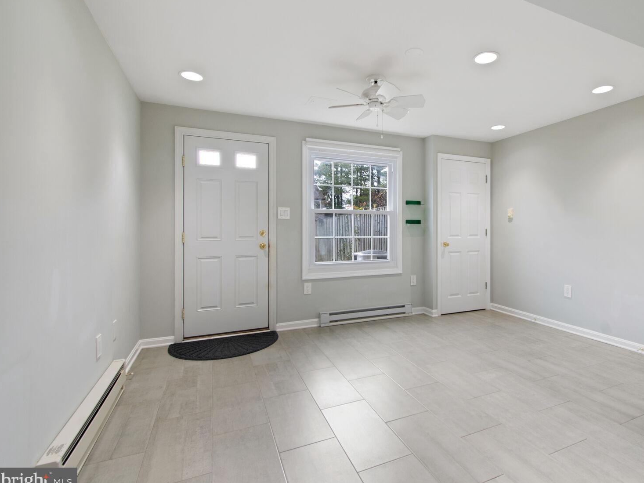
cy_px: 241
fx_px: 316
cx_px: 375
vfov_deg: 74.7
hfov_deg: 90.3
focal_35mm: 17
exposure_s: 1/10
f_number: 9
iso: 200
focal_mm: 10
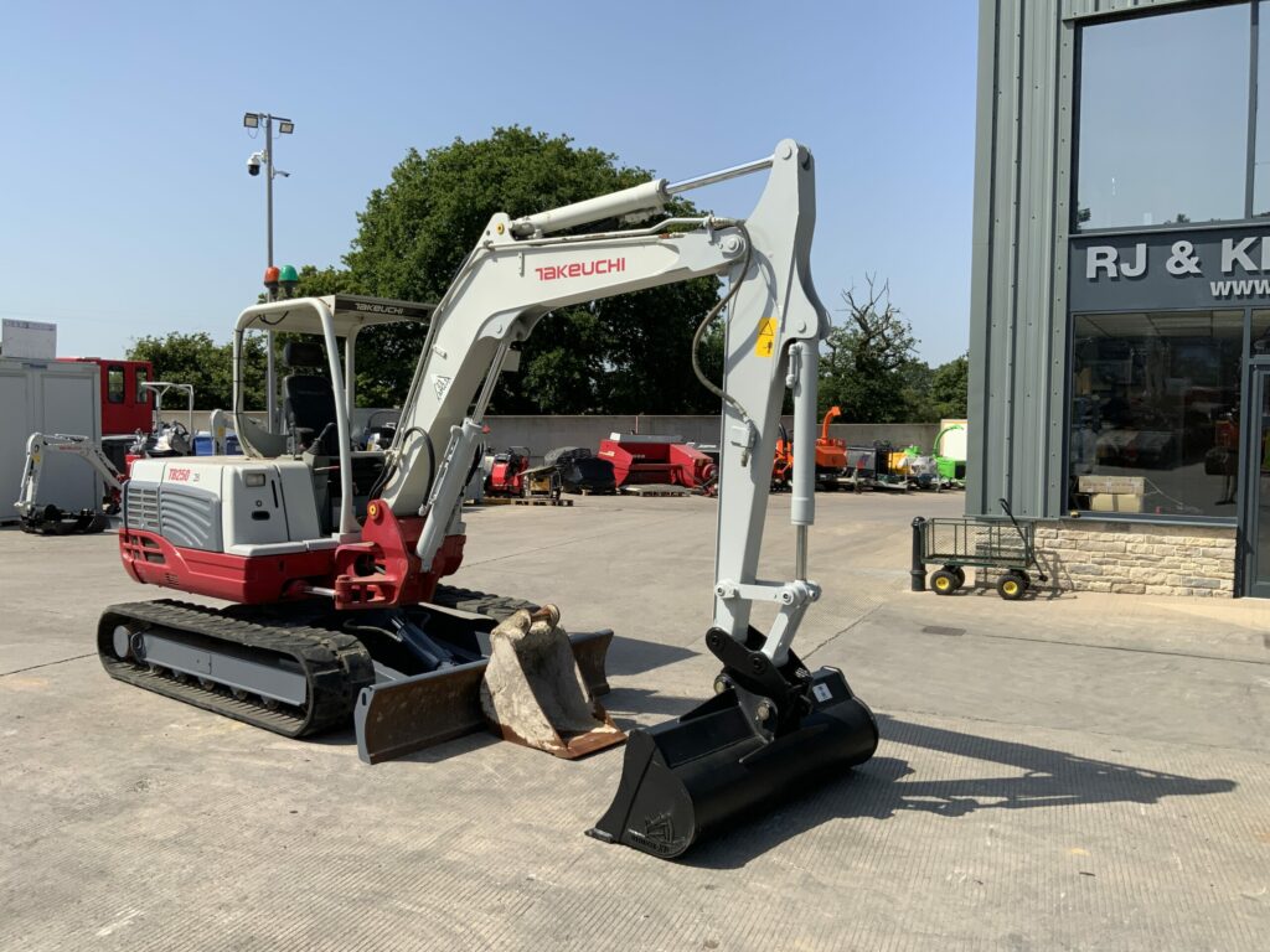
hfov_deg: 61.7
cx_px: 635
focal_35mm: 29
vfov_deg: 48.2
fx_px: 1064
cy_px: 476
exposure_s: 1/2058
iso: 16
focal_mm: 3
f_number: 1.8
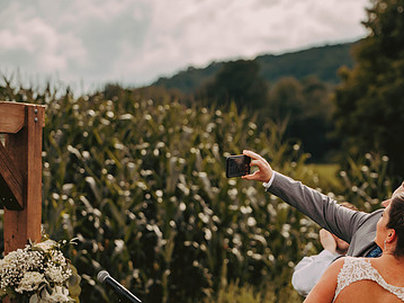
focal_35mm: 143
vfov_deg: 10.4
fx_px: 1668
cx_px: 284
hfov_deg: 13.8
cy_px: 207
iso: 200
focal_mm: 92
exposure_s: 1/1600
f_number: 2.8
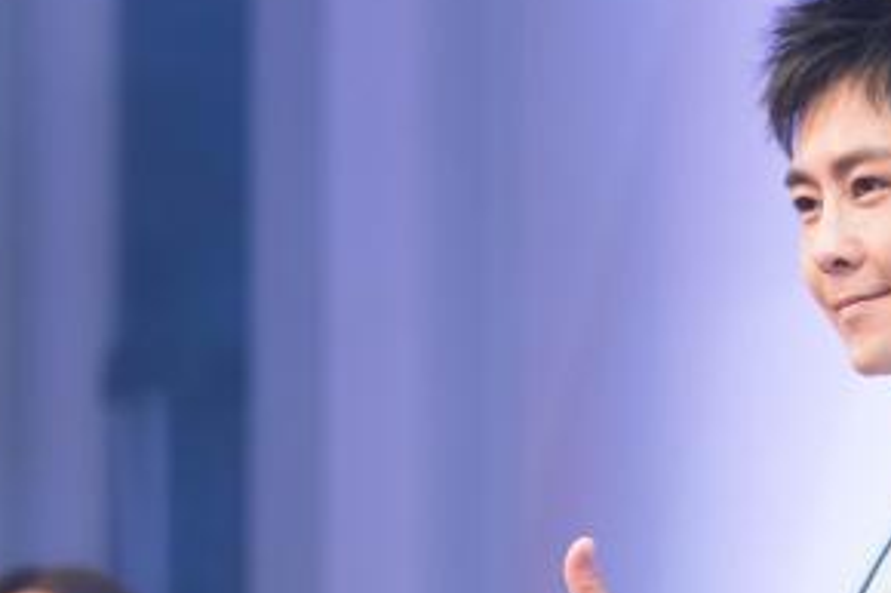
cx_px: 802
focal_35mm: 259
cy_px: 389
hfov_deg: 7.9
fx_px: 6406
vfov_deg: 5.3
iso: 1000
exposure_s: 1/200
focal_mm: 75
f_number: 2.8
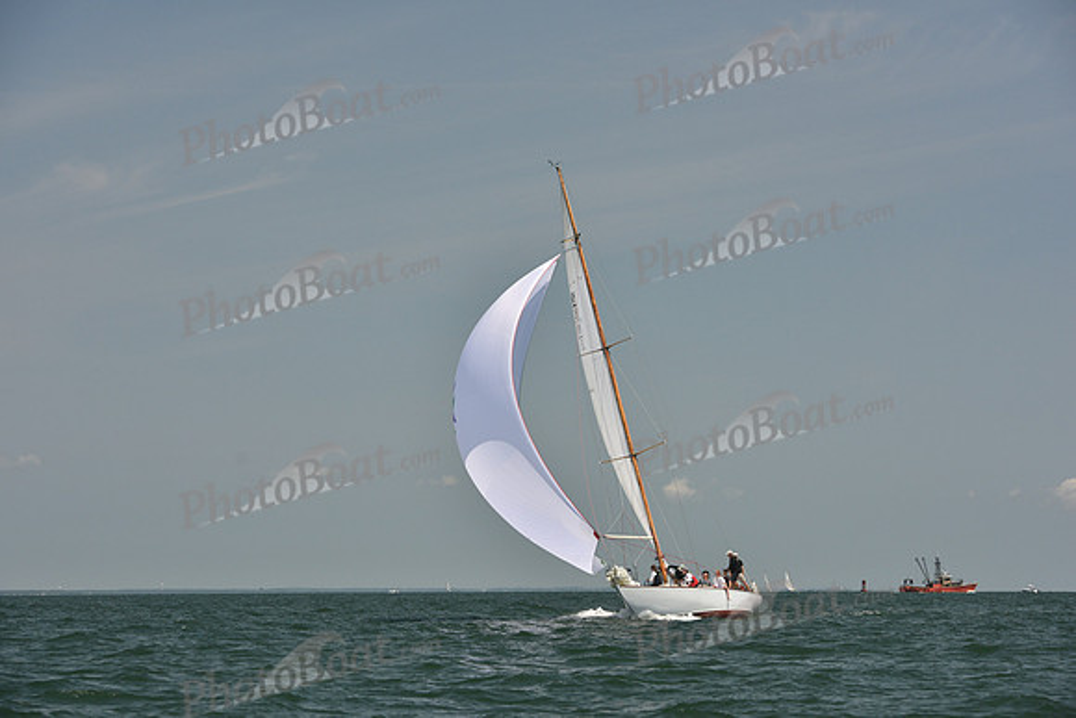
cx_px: 538
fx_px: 2989
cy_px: 359
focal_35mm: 100
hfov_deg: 20.4
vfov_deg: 13.7
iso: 320
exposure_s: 1/1000
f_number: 7.1
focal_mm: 100
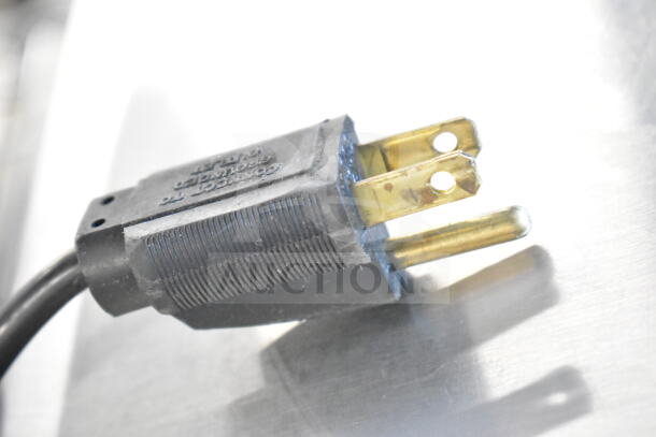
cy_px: 218
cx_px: 328
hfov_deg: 24.6
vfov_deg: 16.6
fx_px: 1504
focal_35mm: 82
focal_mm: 55
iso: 14400
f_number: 5.6
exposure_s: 1/100
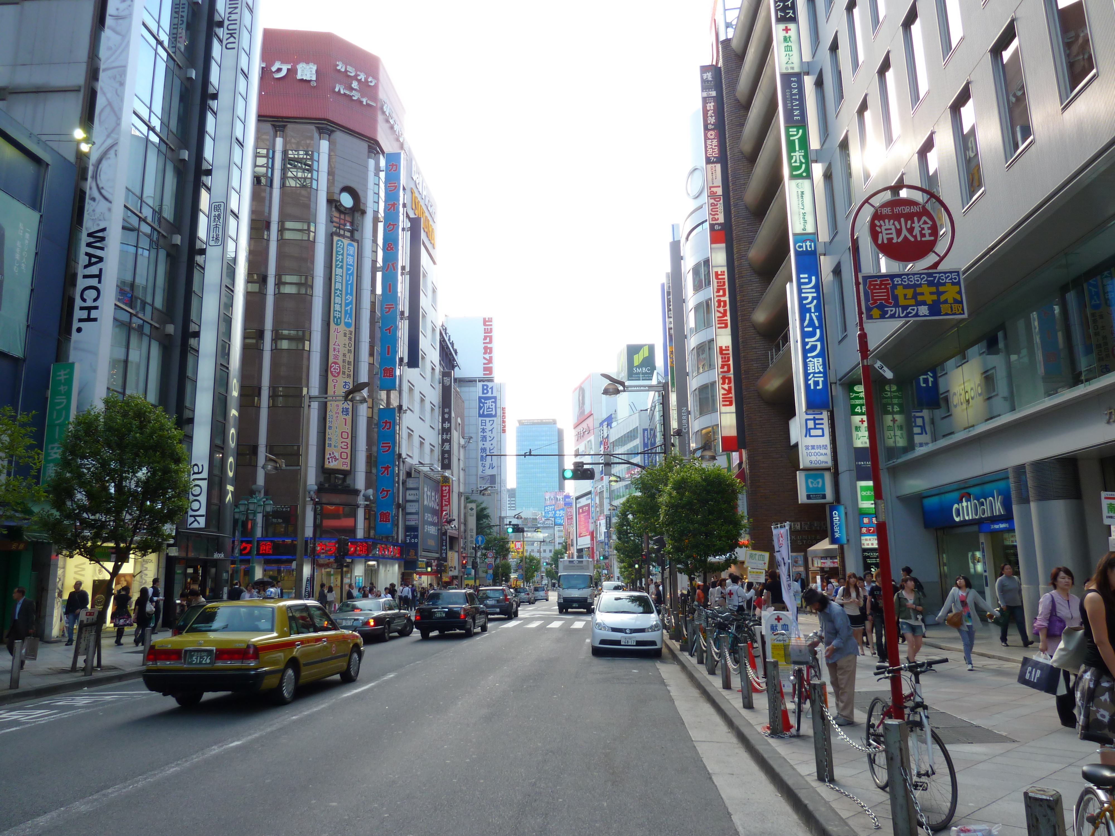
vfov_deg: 54.9
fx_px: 805
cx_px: 558
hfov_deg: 69.4
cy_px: 418
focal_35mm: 25
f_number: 3.3
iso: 80
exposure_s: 1/100
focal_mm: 4.1
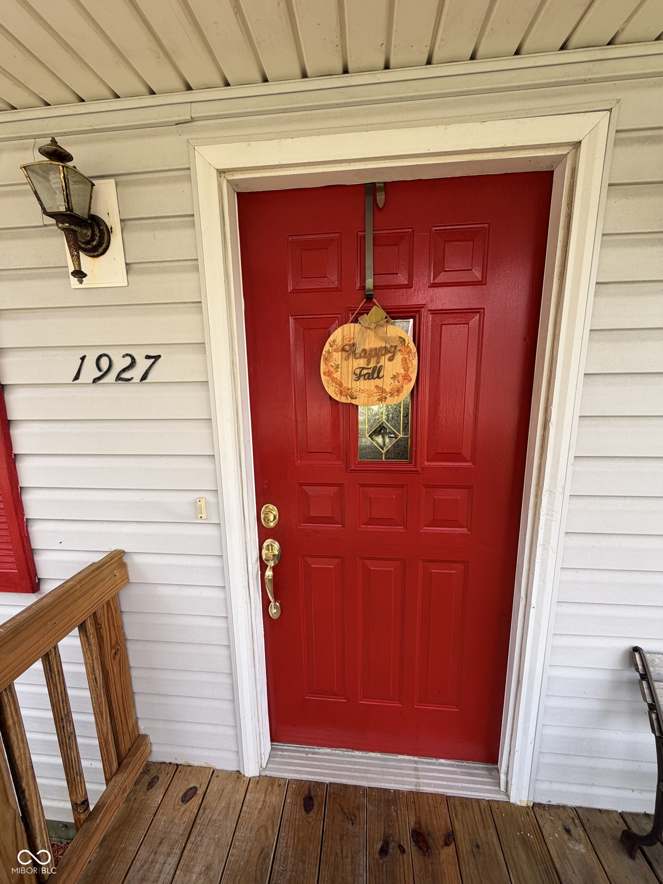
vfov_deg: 102.1
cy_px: 442
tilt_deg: -10.8
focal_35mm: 14
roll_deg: -0.2
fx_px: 358
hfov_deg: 85.7
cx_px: 332
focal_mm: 2.22
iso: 40
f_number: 2.2
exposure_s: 1/153
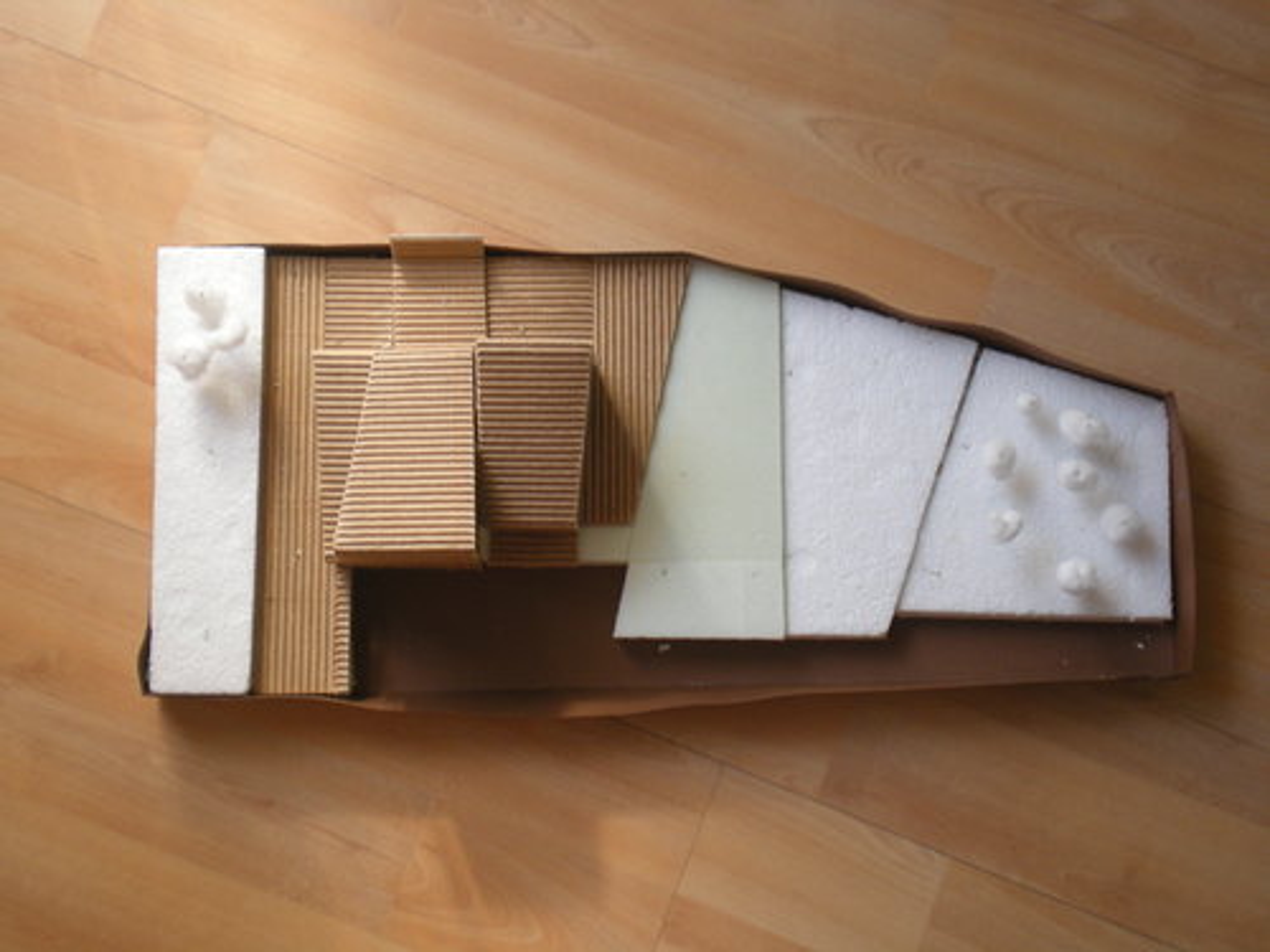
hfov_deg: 34.3
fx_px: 2055
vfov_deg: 26.1
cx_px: 635
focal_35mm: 56
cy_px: 476
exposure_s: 1/60.1
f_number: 3.9
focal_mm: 9.3
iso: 115
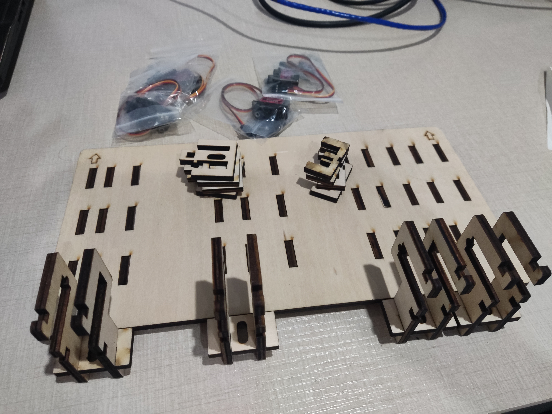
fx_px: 399
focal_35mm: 25
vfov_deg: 54.9
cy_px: 207
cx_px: 276
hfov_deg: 69.4
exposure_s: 1/33
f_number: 1.79
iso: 863
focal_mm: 4.71
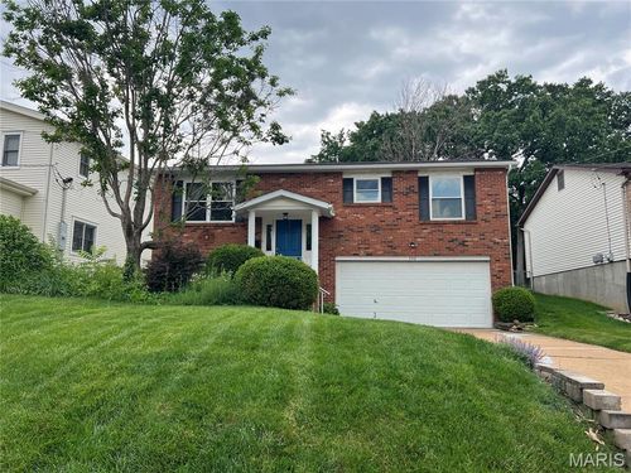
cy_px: 236
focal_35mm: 26
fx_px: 474
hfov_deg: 67.3
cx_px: 316
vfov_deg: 53.1
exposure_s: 1/1575
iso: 50
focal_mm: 5.7
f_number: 1.5
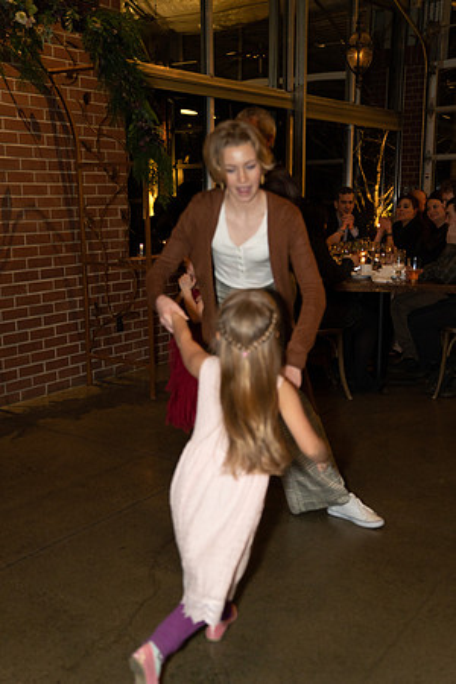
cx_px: 228
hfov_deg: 33.4
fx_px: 760
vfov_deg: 48.5
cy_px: 342
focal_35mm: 40
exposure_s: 1/125
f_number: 2.8
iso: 1600
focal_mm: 40
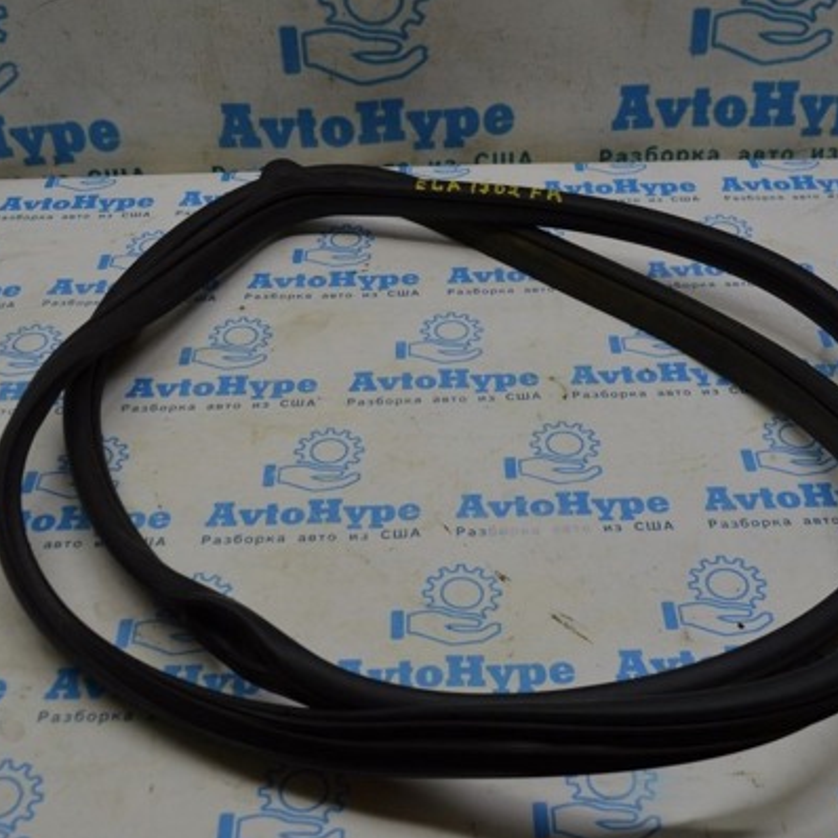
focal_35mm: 45
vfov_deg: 37.6
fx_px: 1232
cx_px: 444
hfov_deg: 37.5
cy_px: 410
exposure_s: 1/60
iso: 200
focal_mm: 22
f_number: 5.6
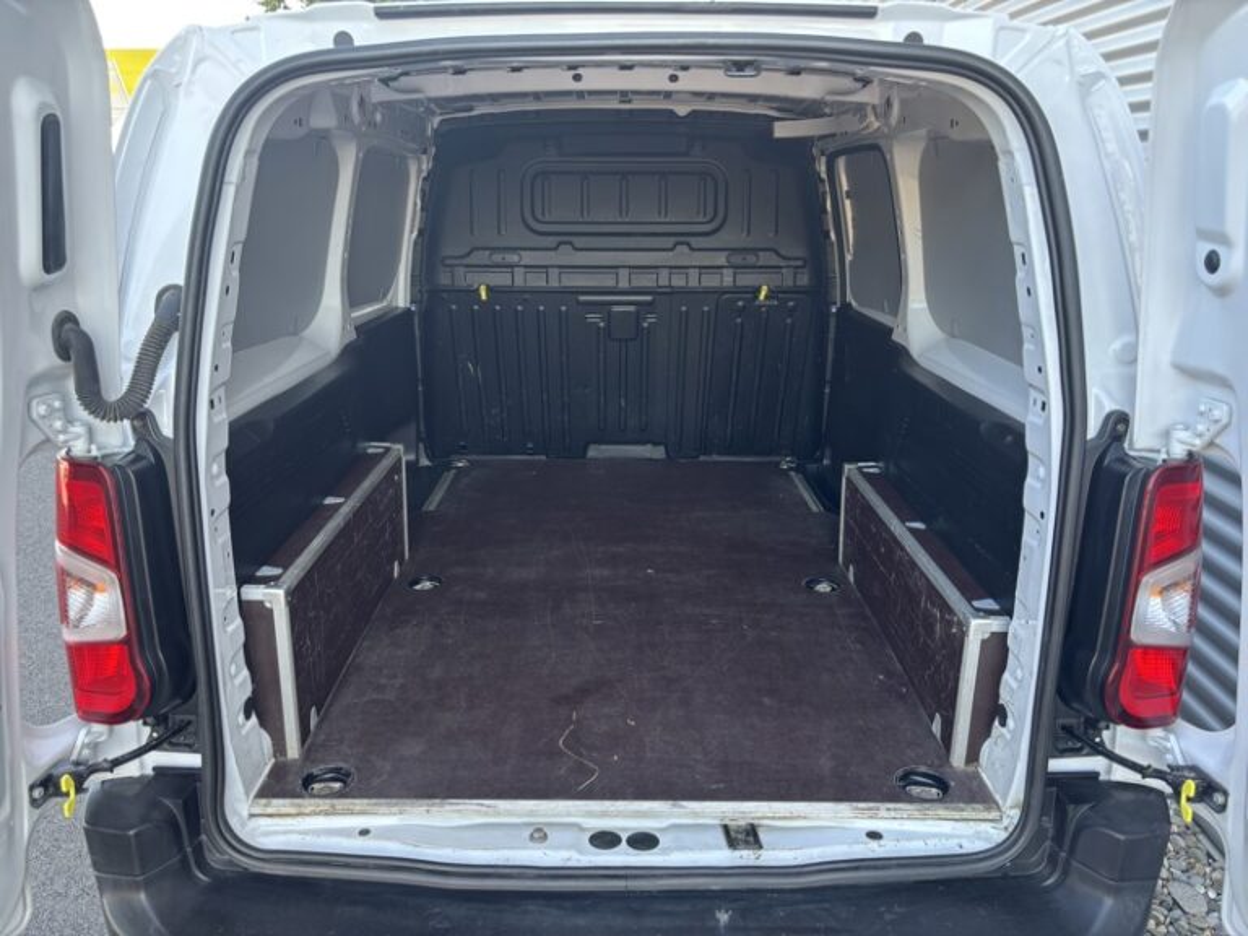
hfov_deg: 67.3
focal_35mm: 26
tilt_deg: -17.8
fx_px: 937
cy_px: 468
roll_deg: -0.8
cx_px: 624
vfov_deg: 53.1
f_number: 1.6
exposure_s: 1/121
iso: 80
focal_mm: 5.96
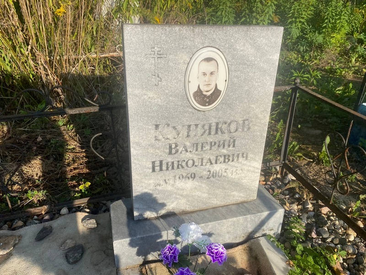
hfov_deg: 67.3
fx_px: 275
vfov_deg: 53.1
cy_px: 138
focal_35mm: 26
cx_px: 183
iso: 32
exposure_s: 1/3300
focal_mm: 4.25
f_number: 1.8
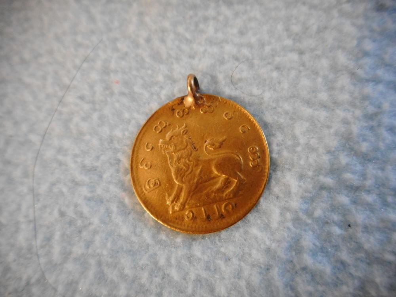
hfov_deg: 69.4
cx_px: 198
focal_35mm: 25
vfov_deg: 54.9
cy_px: 148
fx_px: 286
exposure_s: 1/15
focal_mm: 4.5
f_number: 3.7
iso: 400
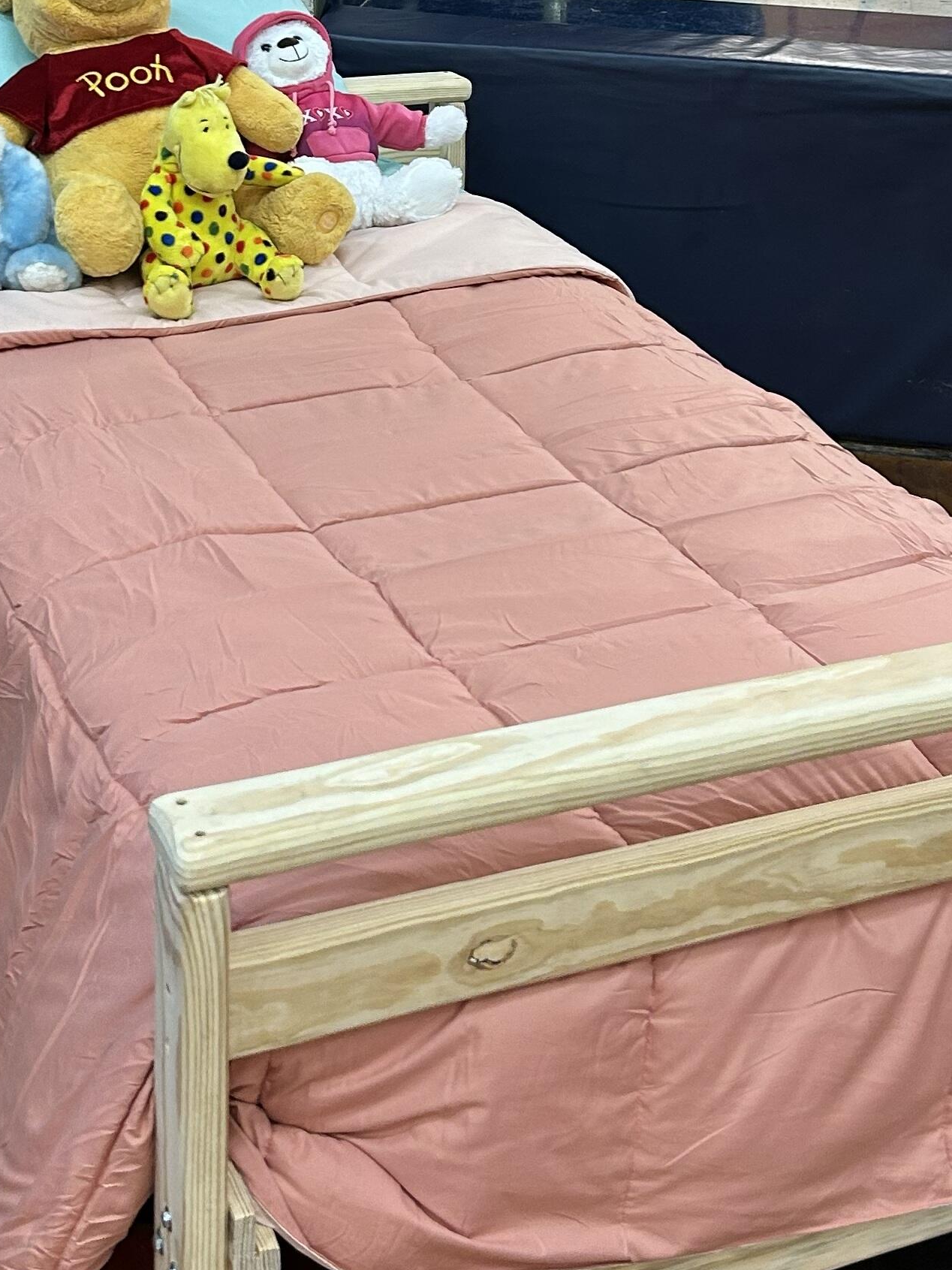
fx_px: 2274
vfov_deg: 30.1
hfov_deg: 23.6
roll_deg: -3.5
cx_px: 502
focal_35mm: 62
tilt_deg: -18.6
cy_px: 178
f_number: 1.5
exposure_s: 1/60
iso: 125
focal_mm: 5.7
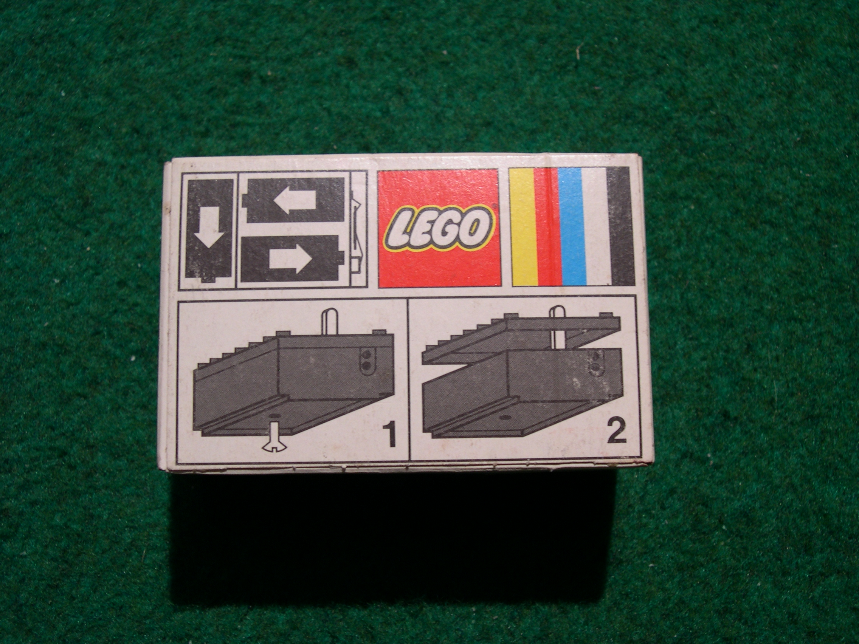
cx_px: 430
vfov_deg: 34.3
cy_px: 322
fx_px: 1042
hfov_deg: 44.8
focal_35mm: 42
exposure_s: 1/8.3
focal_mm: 9
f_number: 2.9
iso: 100
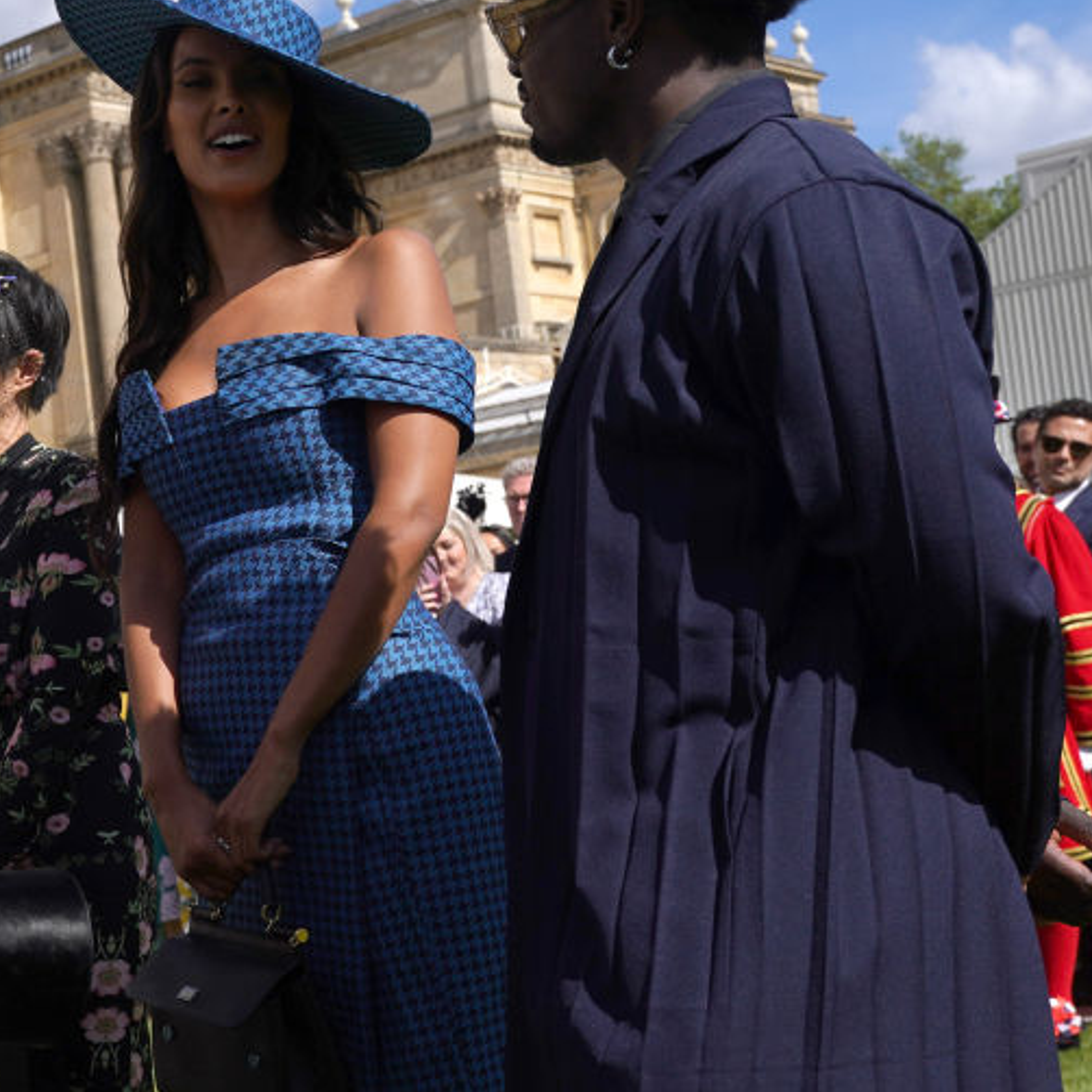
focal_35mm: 59
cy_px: 517
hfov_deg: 28.0
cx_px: 104
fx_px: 2106
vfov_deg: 29.1
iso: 125
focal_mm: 34
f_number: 6.3
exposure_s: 1/1250
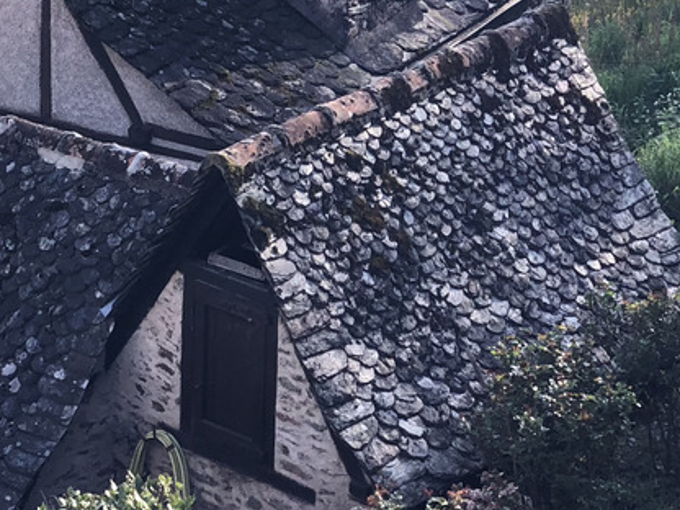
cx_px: 56
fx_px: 2947
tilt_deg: -14.3
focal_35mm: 150
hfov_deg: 13.0
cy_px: -101
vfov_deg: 9.8
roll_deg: -0.1
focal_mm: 6
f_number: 2.4
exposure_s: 1/208
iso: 16
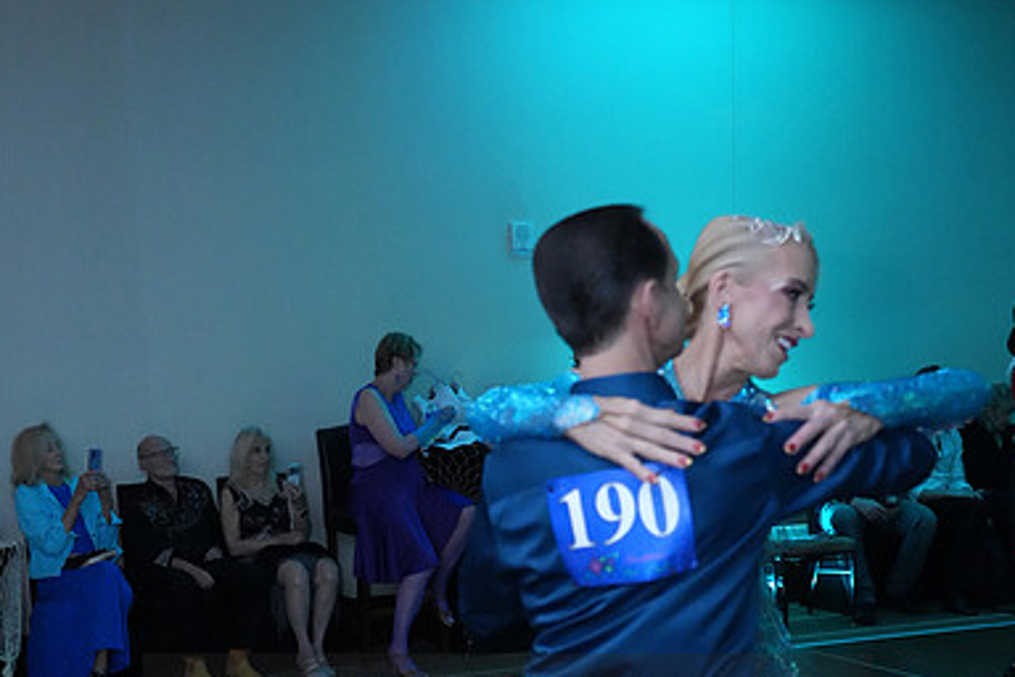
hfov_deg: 31.0
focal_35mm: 65
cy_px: 743
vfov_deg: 20.0
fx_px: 1832
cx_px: 509
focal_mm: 43
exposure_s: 1/200
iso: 8000
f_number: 4.5
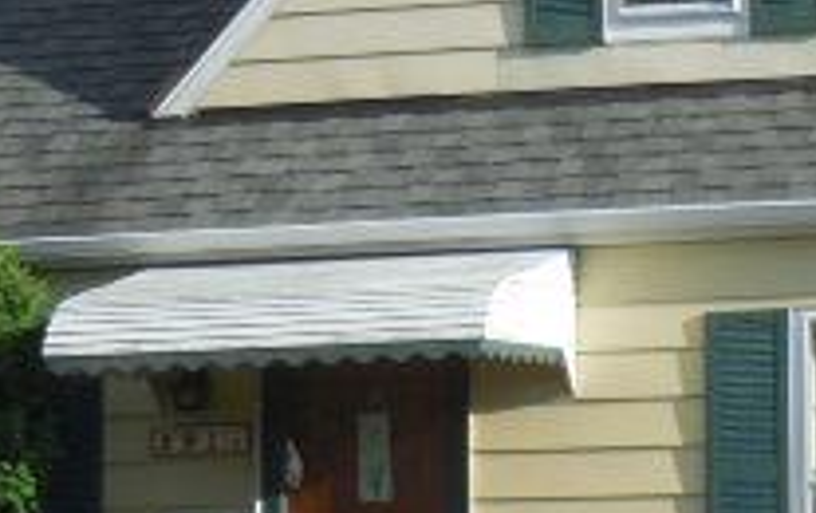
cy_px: 308
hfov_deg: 10.2
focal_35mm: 206
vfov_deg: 6.4
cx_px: 524
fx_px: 4587
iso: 125
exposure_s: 1/500
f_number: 5.6
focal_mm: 11.3
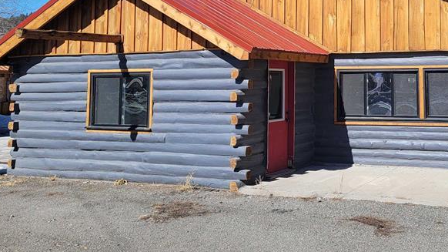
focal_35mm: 46
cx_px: 371
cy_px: 44
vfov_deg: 25.4
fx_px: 546
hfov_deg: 42.2
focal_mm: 6.7
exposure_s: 1/955
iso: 16
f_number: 1.8
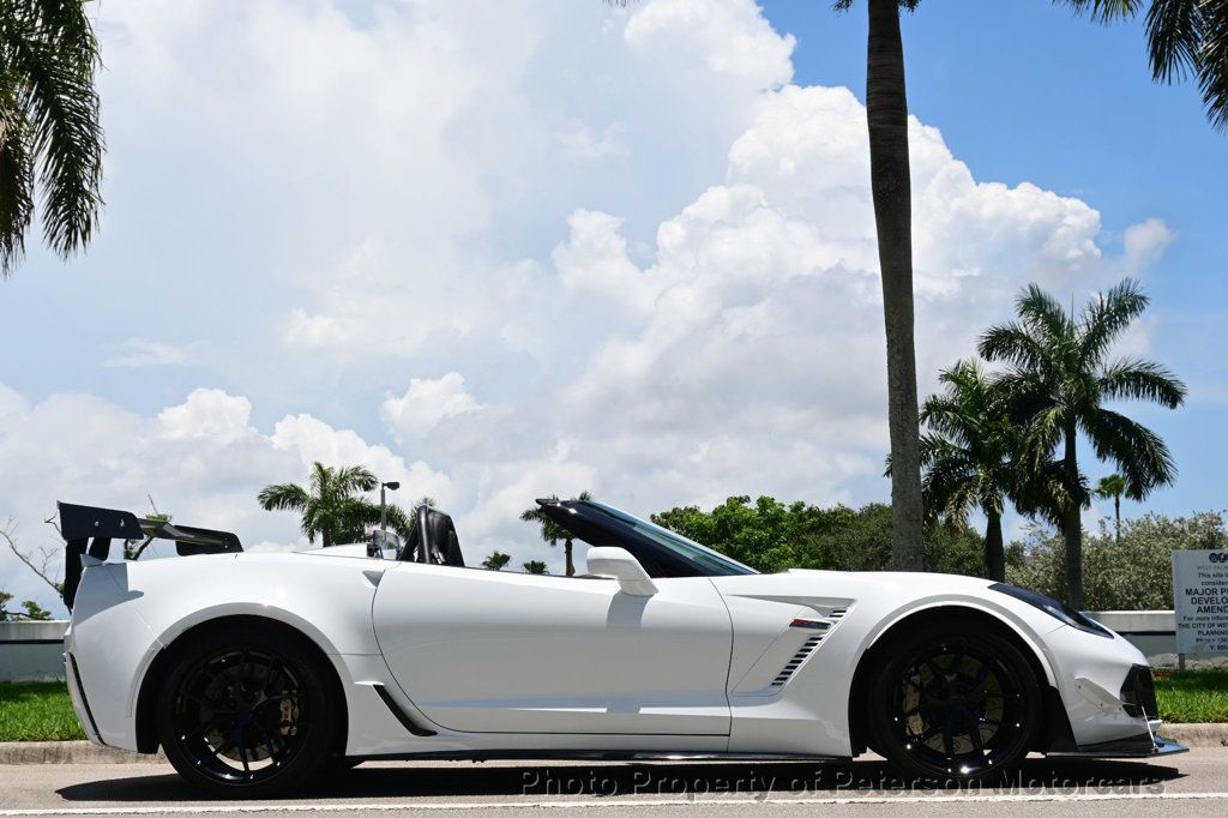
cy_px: 409
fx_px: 2046
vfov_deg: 22.6
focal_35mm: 60
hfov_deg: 33.4
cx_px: 614
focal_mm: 40
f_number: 9
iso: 100
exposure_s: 1/320
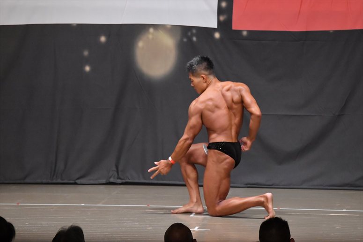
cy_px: 121
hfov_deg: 8.6
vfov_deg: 5.7
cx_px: 182
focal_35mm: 240
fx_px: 2419
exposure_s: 1/400
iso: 6400
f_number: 5.6
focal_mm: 160
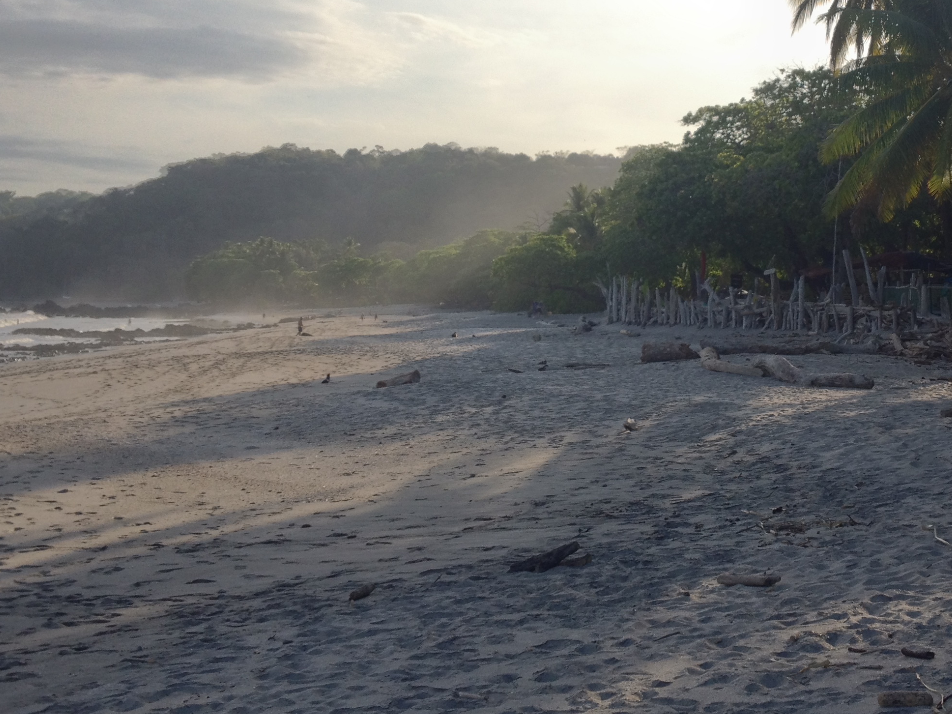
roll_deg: -1.0
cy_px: 204
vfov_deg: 25.0
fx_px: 1595
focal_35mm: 58
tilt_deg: +0.6
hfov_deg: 32.8
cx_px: 663
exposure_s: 1/789
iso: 50
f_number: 2.4
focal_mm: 4.28
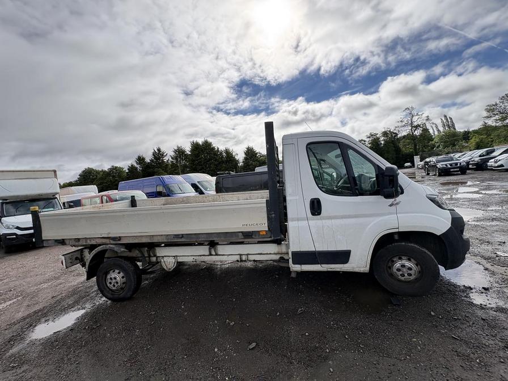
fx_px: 205
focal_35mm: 14
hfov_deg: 102.1
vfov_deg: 85.7
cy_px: 190
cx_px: 254
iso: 40
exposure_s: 1/1637
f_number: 2.2
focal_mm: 2.22
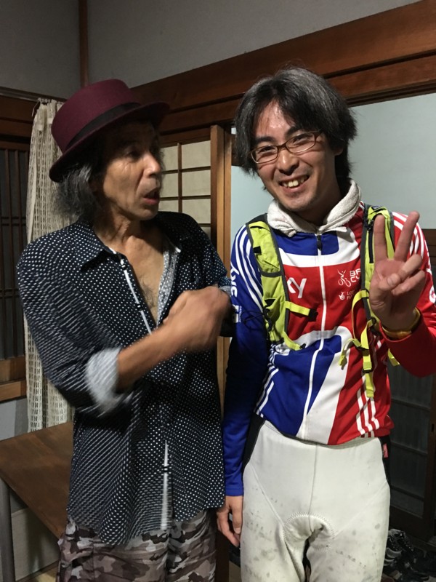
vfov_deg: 61.7
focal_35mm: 29
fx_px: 487
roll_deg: +0.5
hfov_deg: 48.2
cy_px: 291
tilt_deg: -7.3
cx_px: 218
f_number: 2.2
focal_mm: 4.15
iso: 160
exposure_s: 1/4
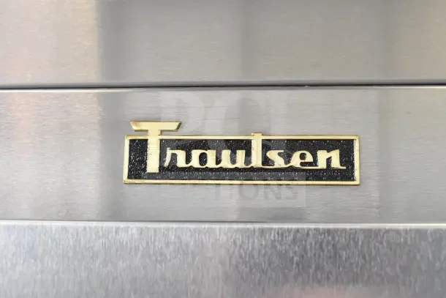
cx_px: 223
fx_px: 595
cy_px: 149
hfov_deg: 41.1
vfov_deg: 28.1
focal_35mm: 48
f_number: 7.1
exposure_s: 1/200
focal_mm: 32
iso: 6400
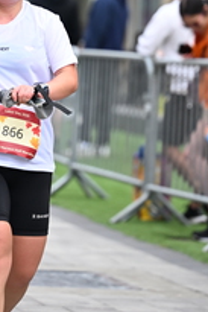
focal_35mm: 336
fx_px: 2907
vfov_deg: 6.1
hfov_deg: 4.1
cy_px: 15
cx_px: 22
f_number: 2.8
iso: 640
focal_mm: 125
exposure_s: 1/2000
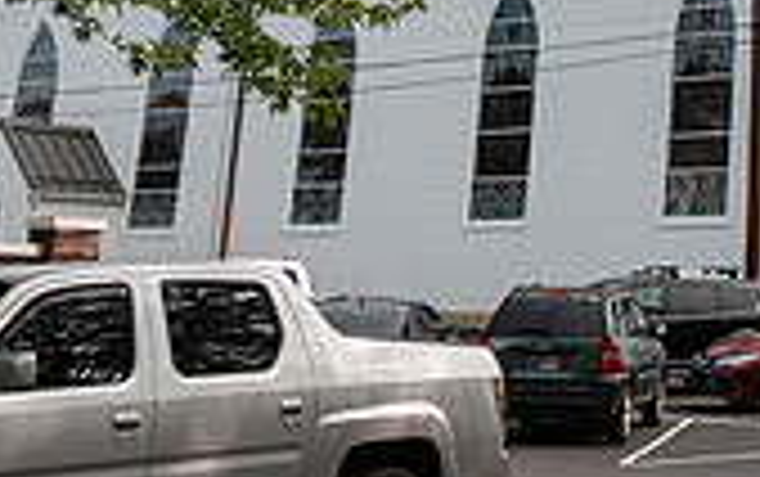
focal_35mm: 98
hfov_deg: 19.8
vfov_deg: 12.6
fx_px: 2032
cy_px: -281
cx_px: 935
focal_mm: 28
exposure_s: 1/125
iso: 64
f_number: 8
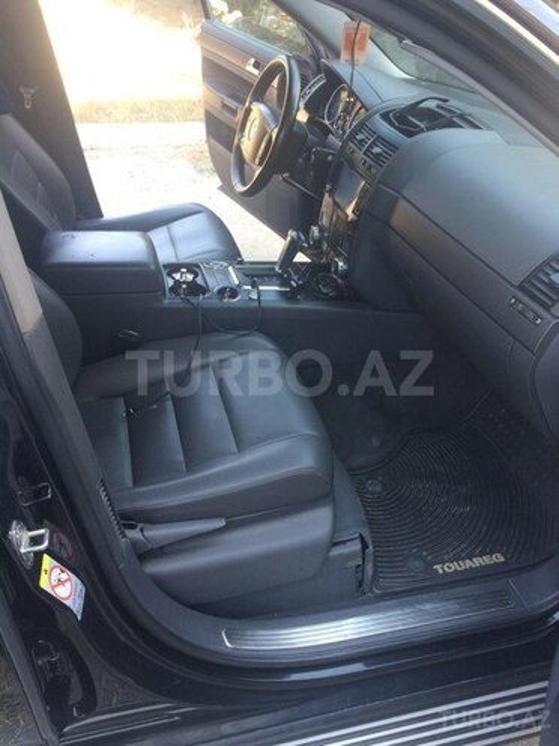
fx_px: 624
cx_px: 280
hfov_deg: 48.2
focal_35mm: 29
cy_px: 373
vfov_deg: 61.7
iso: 50
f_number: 2.2
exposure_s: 1/100
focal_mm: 4.15
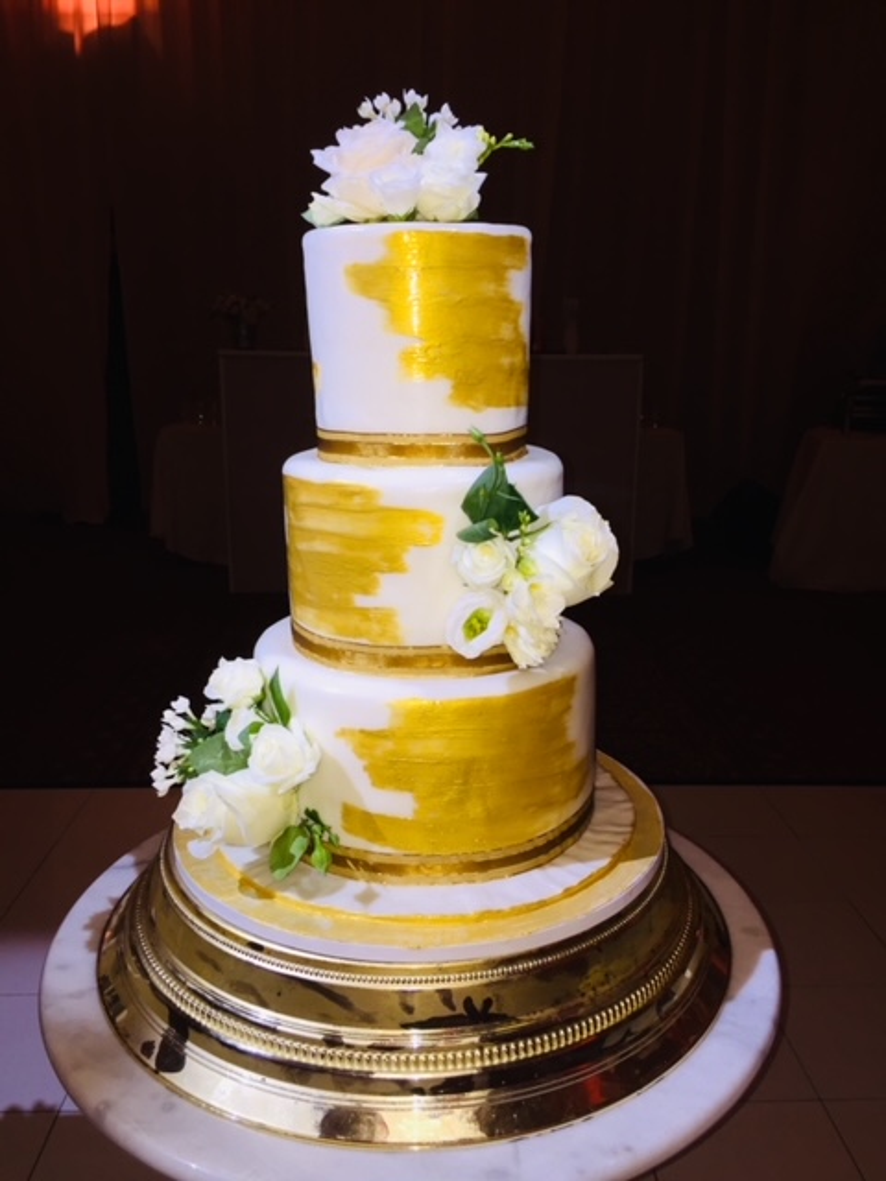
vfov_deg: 61.7
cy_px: 590
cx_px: 443
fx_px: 990
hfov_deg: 48.2
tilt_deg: -13.3
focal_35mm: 29
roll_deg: -0.7
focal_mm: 4.15
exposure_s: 1/33
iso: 32
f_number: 2.2
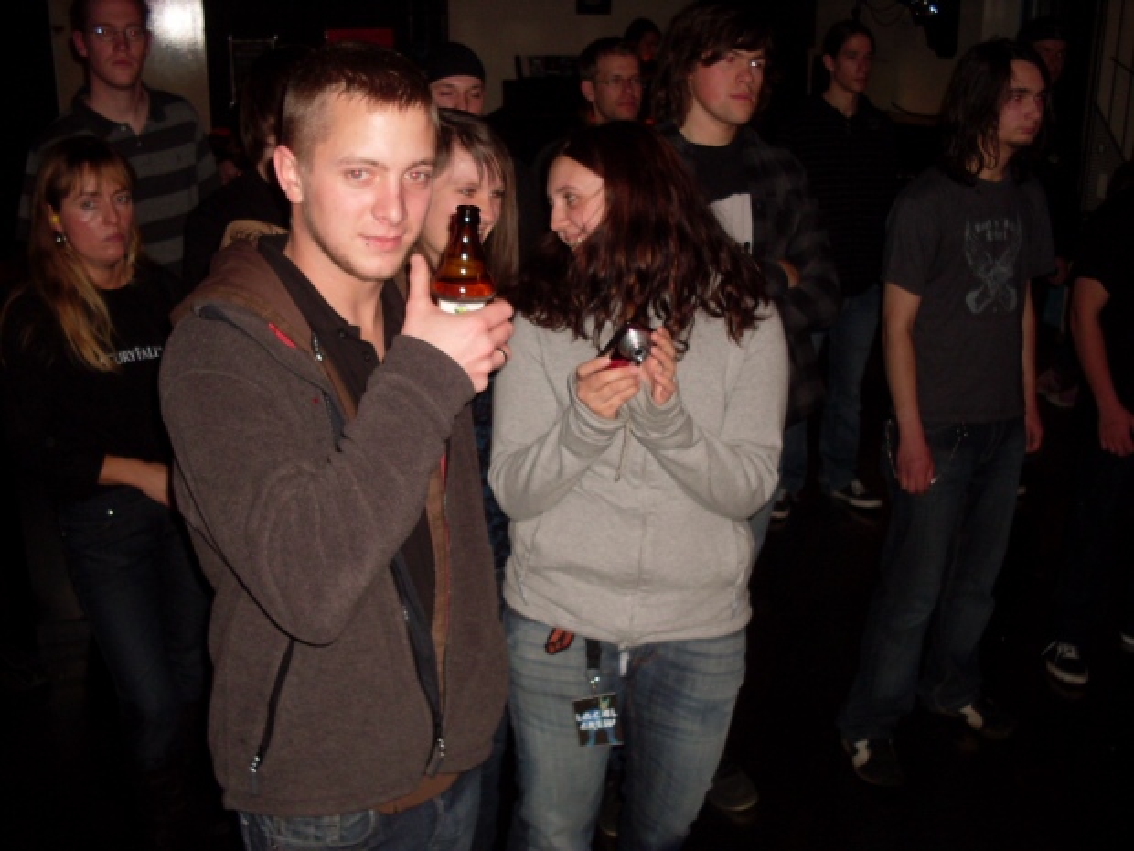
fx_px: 1245
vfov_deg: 37.7
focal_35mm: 38
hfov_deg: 49.0
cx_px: 567
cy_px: 426
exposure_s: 1/45
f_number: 2.8
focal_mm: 6.3
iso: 100
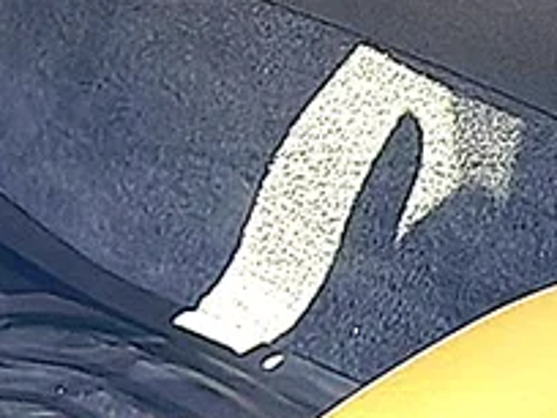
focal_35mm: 134
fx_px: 2156
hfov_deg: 14.5
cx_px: 554
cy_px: -291
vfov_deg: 10.5
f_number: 1.78
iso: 80
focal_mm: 6.86
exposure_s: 1/445
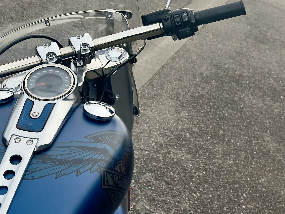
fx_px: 708
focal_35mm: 86
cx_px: 70
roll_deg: -21.3
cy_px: 36
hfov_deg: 22.5
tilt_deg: -13.2
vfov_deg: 17.0
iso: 64
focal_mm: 6.76
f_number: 1.78
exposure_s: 1/731
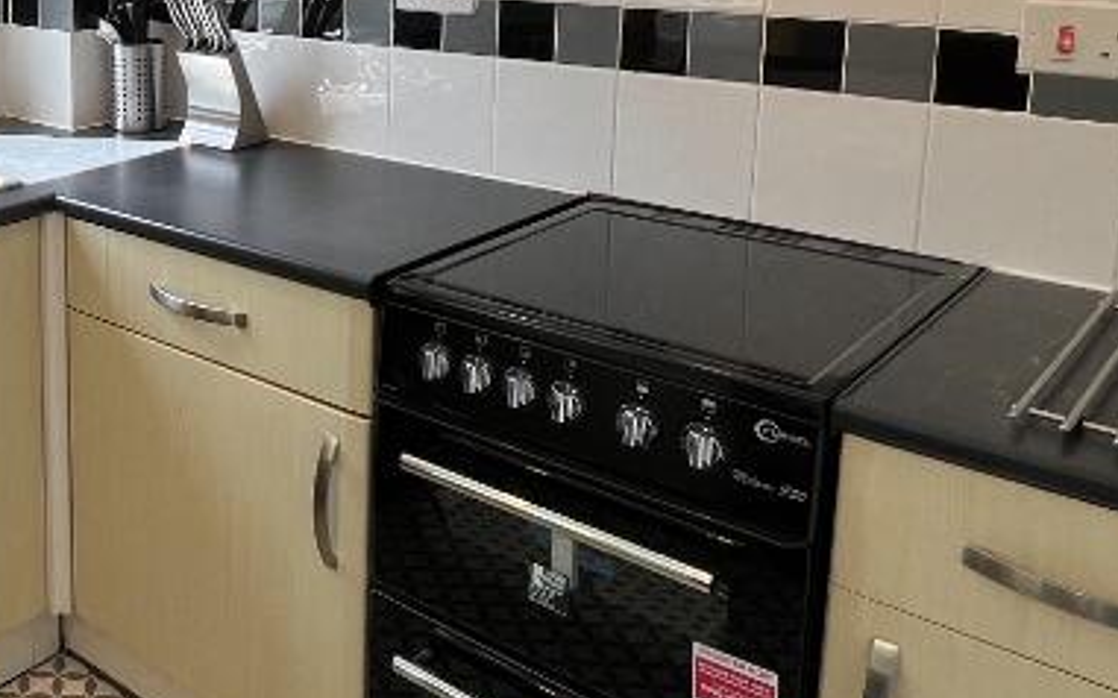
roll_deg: +0.8
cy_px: 79
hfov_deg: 46.1
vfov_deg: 32.8
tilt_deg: -9.1
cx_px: 53
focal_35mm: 37
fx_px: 1127
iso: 32
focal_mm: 1.57
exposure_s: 1/199
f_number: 1.8
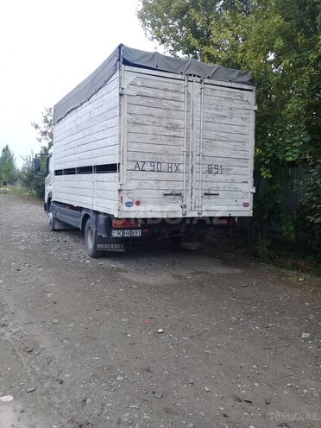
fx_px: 383
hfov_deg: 45.4
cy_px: 214
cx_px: 160
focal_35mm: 31
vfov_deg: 58.4
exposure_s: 1/300
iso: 50
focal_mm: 3.3
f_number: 2.2
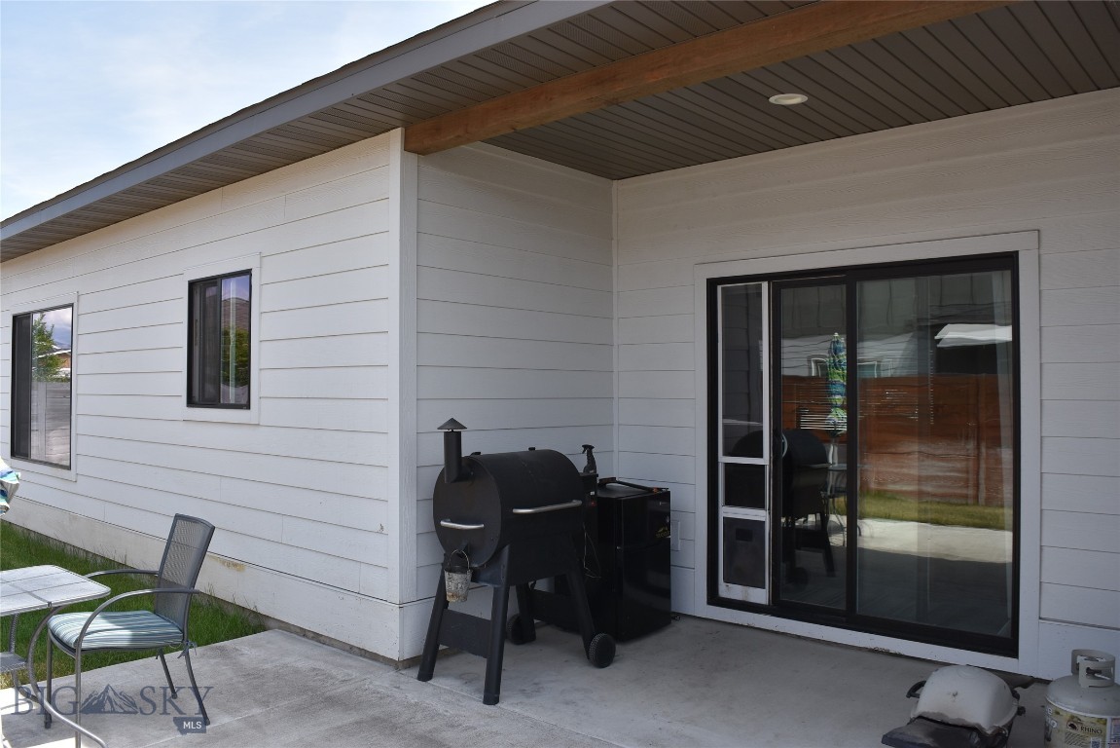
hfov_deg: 67.4
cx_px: 560
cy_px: 374
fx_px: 840
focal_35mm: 27
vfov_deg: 48.0
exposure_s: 1/500
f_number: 8
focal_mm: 18
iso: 250
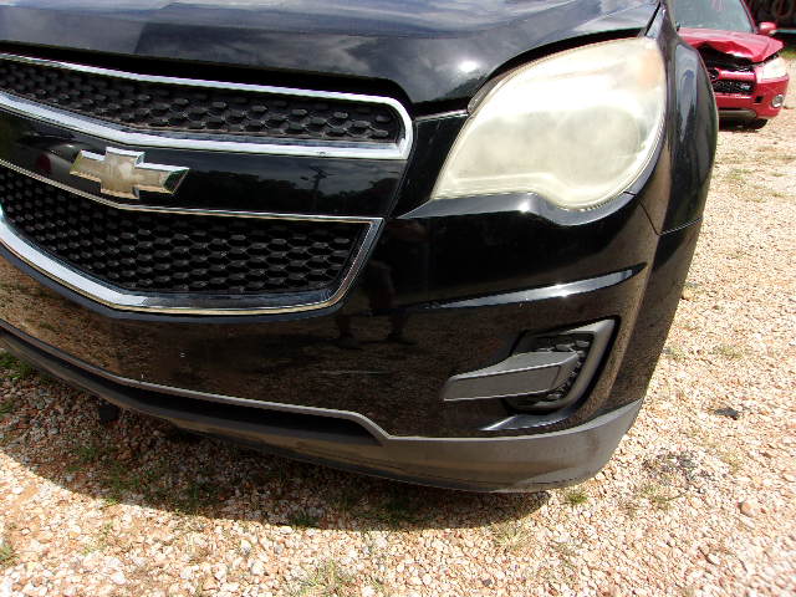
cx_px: 398
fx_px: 621
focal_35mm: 27
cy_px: 298
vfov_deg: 51.4
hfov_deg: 65.3
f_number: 10.4
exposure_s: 1/70
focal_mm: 4.9
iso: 80
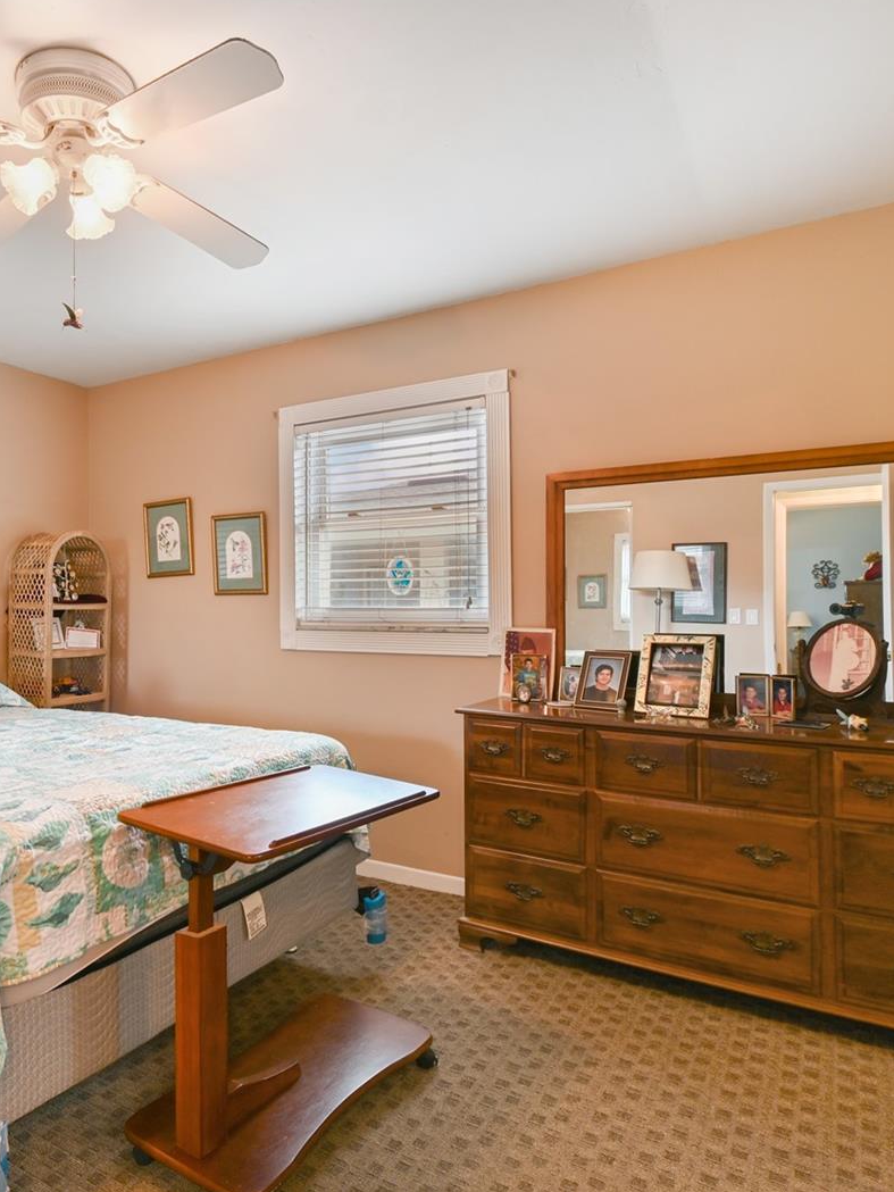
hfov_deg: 58.7
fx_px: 757
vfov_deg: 76.4
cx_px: 251
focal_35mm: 22
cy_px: 591
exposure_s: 1/2
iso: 100
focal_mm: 10
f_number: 9
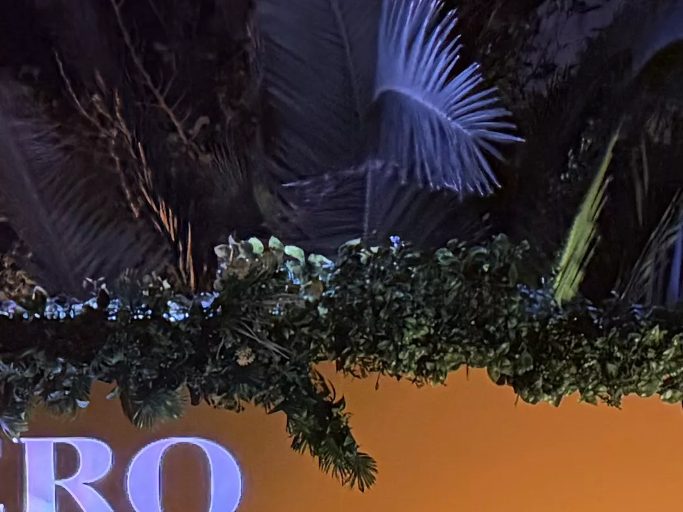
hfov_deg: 13.9
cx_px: -459
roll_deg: -1.9
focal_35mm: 129
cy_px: 1140
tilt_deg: +2.5
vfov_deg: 10.3
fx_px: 2545
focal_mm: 6.76
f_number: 1.78
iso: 800
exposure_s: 1/60
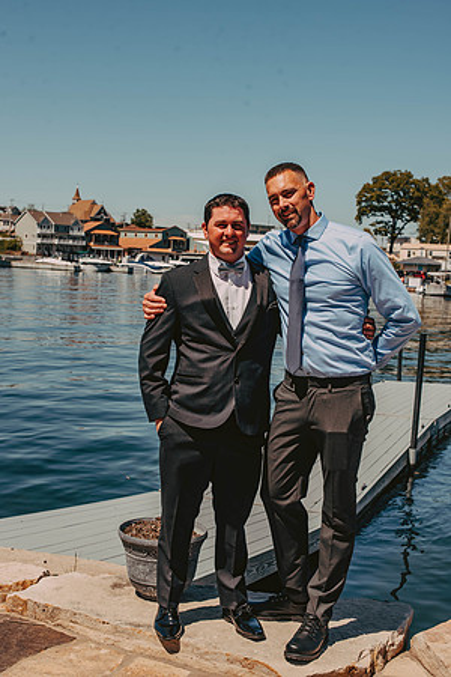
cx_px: 226
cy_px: 338
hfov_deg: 27.0
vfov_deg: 39.6
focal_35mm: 50
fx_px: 940
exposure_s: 1/500
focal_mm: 50
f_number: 6.3
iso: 125
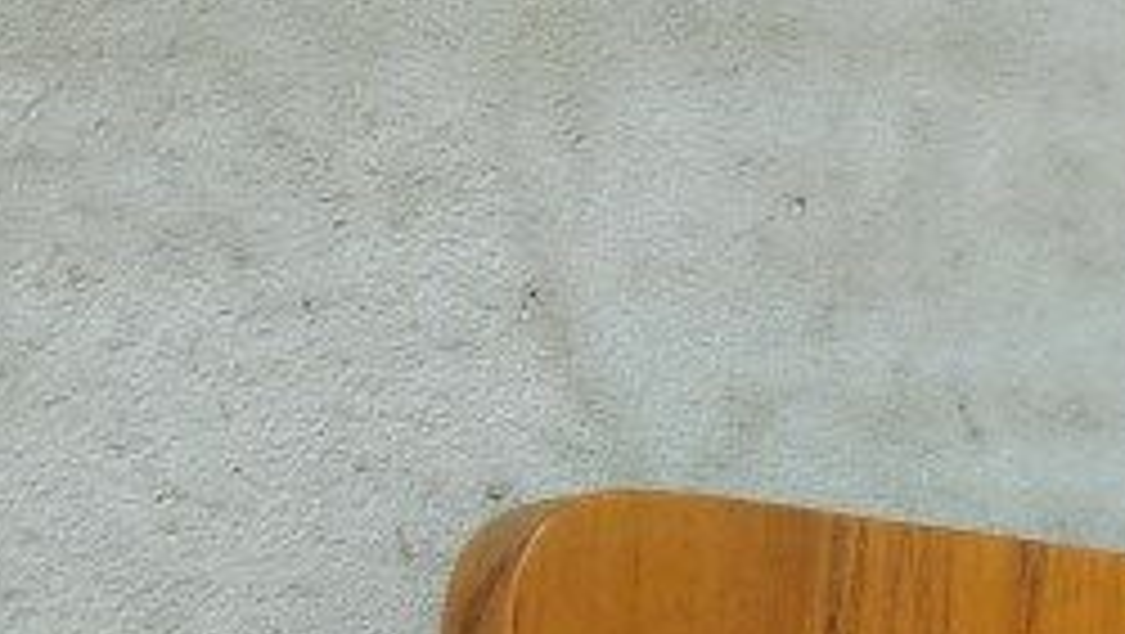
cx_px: 1606
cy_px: 1016
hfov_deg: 10.9
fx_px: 5731
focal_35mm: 192
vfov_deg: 6.2
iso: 1250
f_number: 3.2
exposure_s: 1/34
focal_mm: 24.3
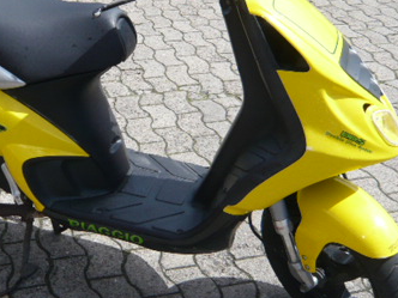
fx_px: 621
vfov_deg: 26.9
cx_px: 117
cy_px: 102
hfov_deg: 35.0
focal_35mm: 54
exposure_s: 1/160
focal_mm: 4.6
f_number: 8
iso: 100
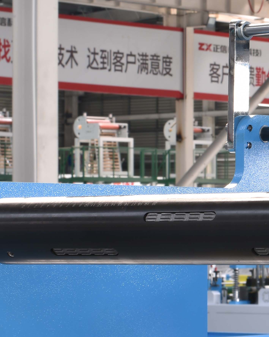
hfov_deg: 7.6
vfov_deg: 9.9
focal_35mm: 195
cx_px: 510
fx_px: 1941
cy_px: 198
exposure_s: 2
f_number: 16
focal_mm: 50
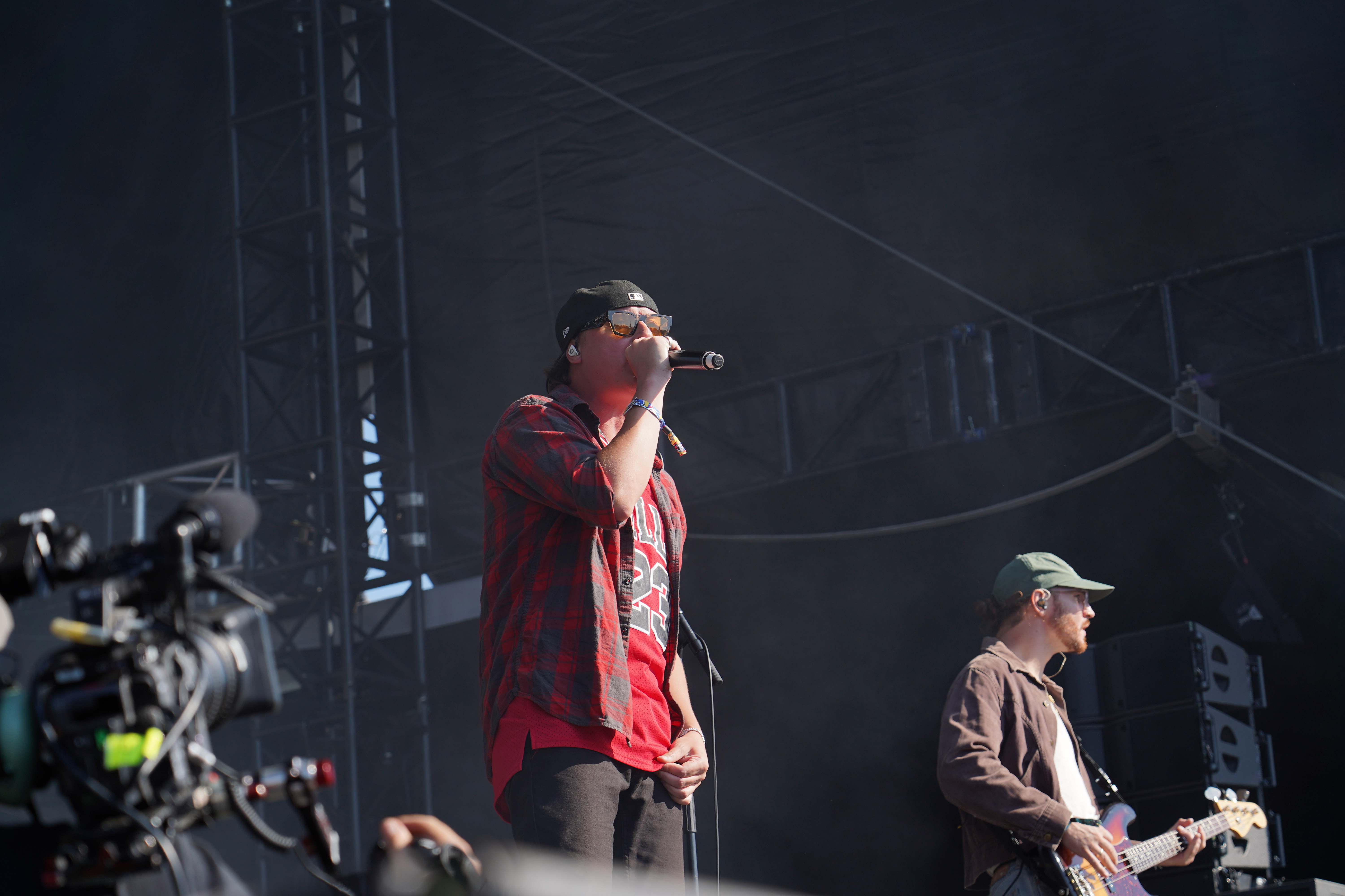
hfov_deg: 19.5
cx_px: 672
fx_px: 3923
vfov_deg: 13.0
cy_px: 448
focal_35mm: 105
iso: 100
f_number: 6.3
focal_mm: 105
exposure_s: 1/320
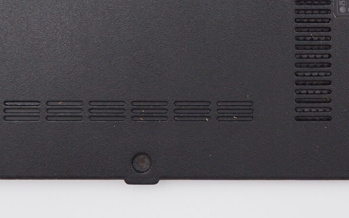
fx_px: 790
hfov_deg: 24.8
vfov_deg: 15.0
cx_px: 241
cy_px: -67
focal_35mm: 83
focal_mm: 15
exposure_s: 1/200
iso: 800
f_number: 5.6
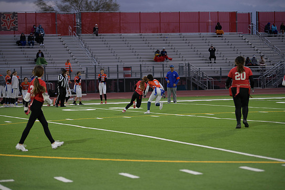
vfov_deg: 10.5
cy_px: 91
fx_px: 1037
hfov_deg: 15.6
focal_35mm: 131
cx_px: 144
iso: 400
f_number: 2.8
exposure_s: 1/200
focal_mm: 122
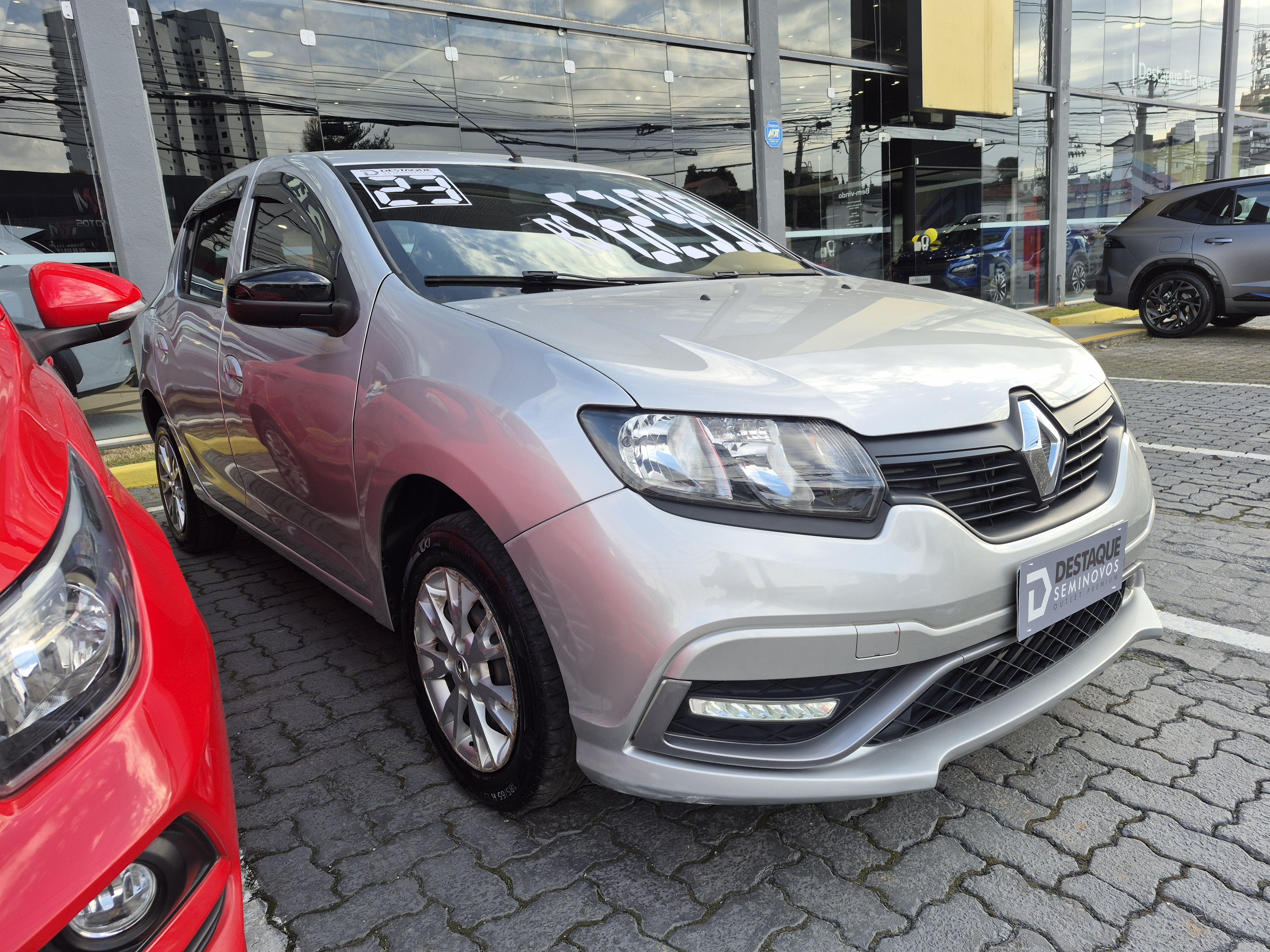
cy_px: 476
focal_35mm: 23
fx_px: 844
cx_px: 635
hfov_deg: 73.9
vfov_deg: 58.9
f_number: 1.8
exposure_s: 1/317
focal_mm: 5.4
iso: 25
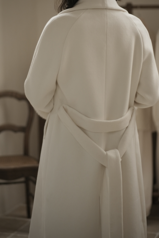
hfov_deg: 24.7
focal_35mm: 55
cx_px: 80
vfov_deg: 36.2
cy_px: 119
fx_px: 364
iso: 1600
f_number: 1.8
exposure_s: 1/320
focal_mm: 55
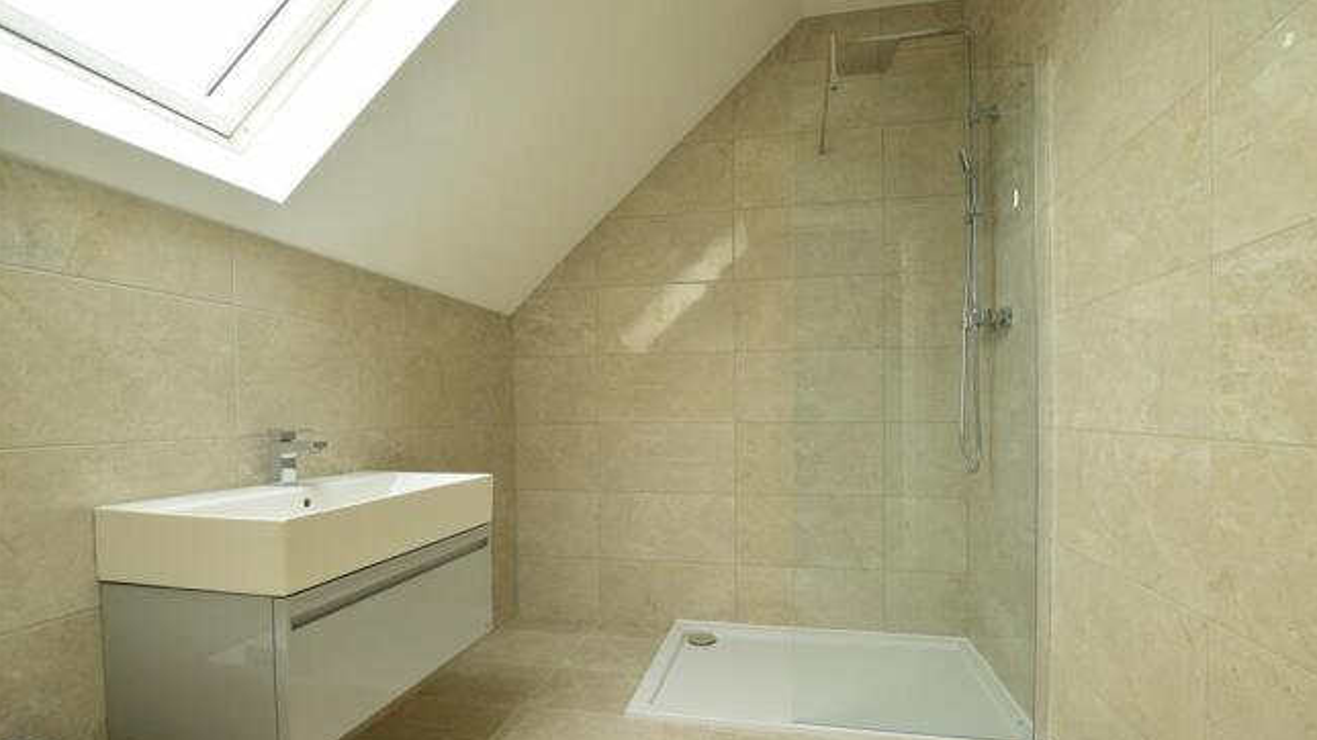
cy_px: 412
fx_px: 559
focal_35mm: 16
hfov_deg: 99.4
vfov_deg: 66.8
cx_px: 667
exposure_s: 1/15
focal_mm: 10
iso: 400
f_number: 7.1
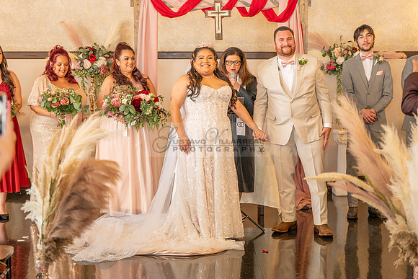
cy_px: 140
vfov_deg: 19.5
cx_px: 209
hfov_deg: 28.8
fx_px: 813
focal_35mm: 70
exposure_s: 1/125
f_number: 2.8
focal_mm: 70
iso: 1600
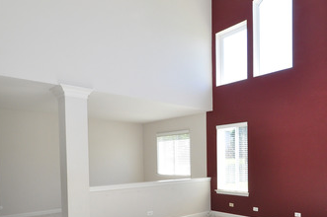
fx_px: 263
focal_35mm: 29
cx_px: 232
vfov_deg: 43.5
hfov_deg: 61.2
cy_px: 162
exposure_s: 1/100
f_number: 10
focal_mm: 10
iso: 640
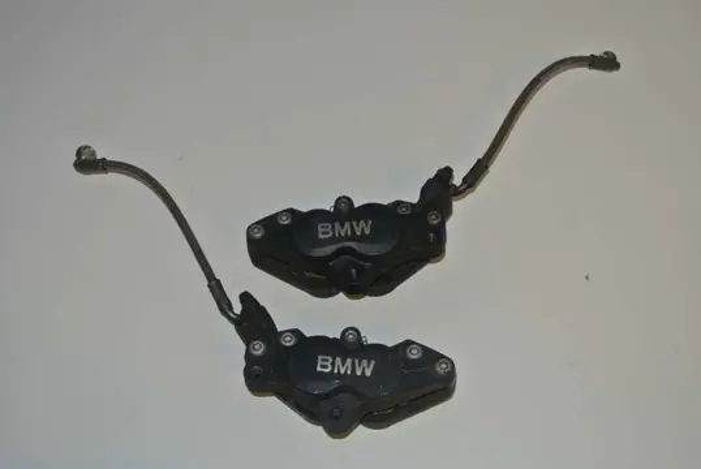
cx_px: 350
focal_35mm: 54
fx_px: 1053
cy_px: 234
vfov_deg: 25.1
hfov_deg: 36.8
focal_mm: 20.3
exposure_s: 1/60
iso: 200
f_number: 5
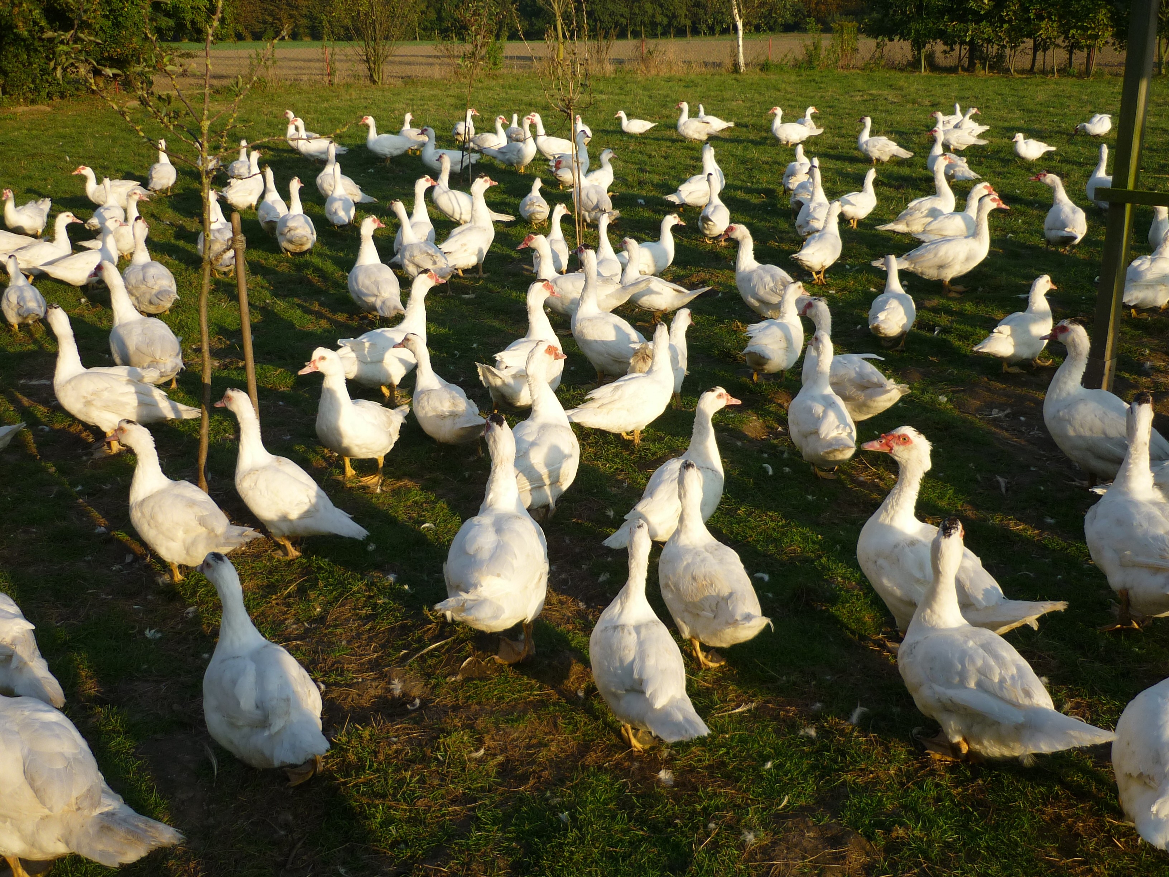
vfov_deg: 42.9
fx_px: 1114
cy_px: 438
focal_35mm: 33
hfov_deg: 55.4
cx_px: 584
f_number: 2.8
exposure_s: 1/640
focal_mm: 5.5
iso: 80
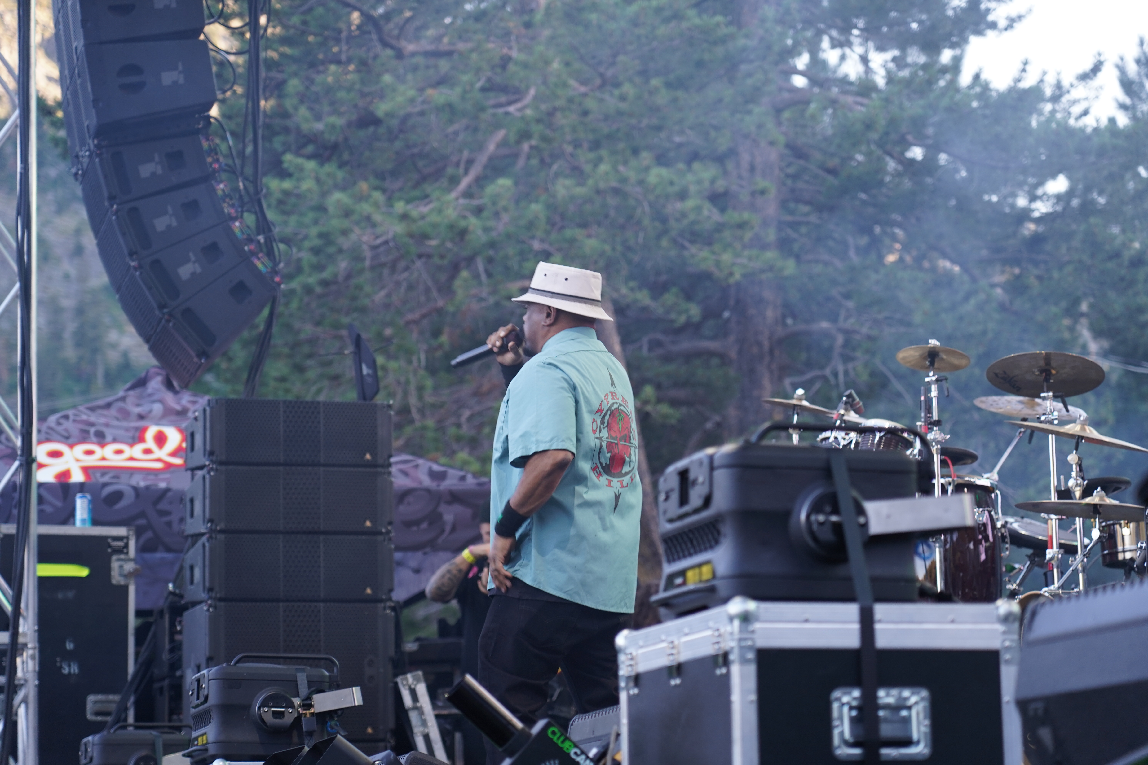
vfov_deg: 13.0
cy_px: 382
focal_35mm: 105
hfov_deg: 19.5
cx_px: 574
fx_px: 3348
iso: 400
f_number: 4
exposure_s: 1/160
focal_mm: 105
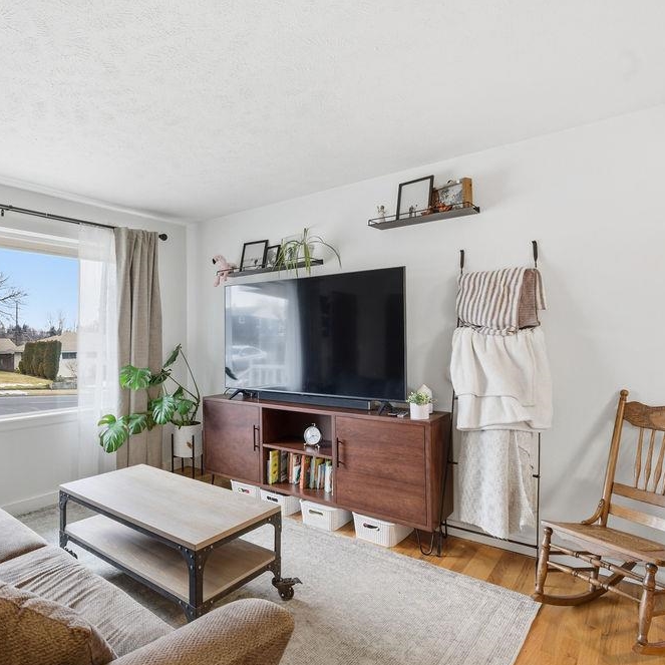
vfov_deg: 72.1
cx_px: 214
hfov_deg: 69.8
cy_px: 340
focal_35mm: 21
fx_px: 456
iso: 100
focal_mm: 16
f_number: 8
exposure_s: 1/25
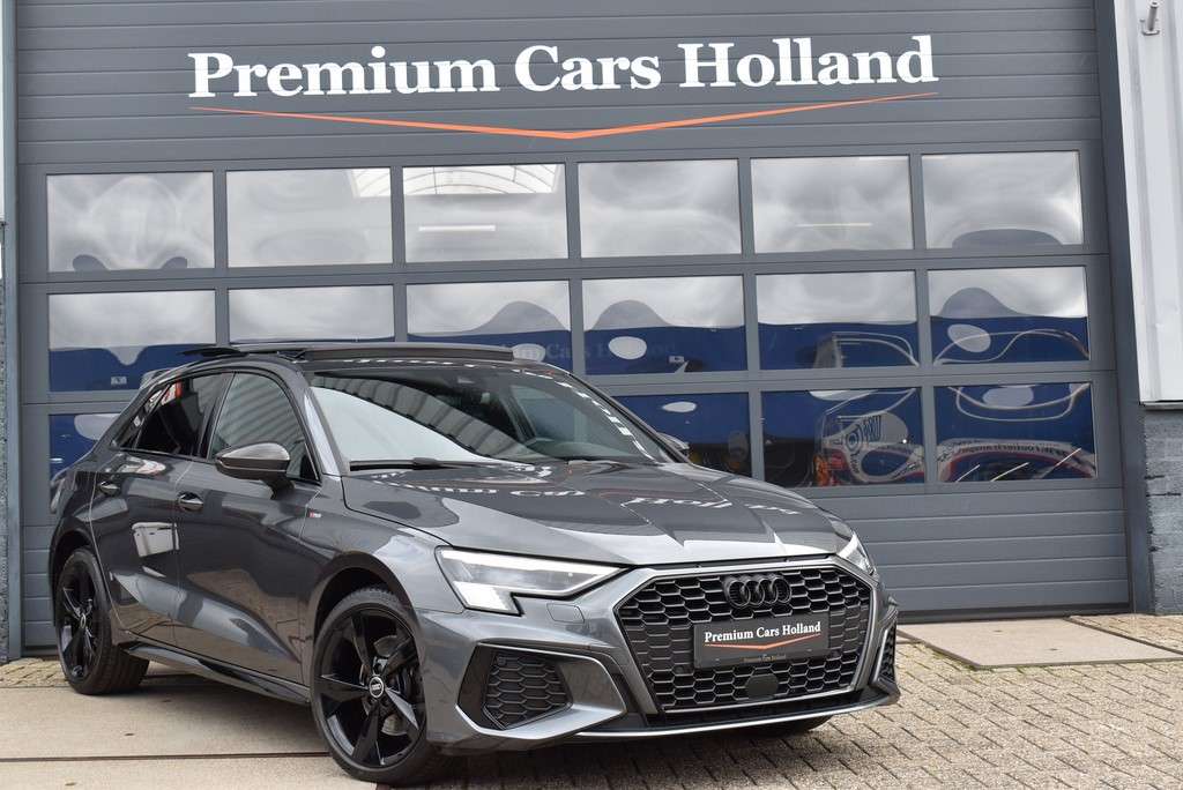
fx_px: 1973
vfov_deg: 22.7
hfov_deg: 33.4
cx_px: 592
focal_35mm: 60
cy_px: 395
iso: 400
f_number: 8
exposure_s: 1/250
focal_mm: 40
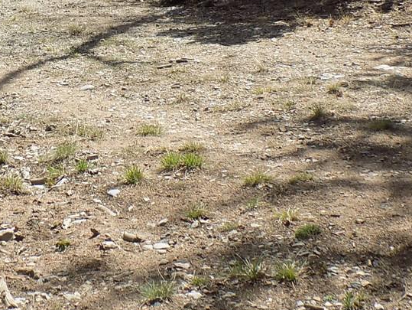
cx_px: 50
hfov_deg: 17.3
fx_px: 1334
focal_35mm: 112
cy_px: 61
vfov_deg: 13.2
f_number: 4
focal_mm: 10.5
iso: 80
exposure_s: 1/400
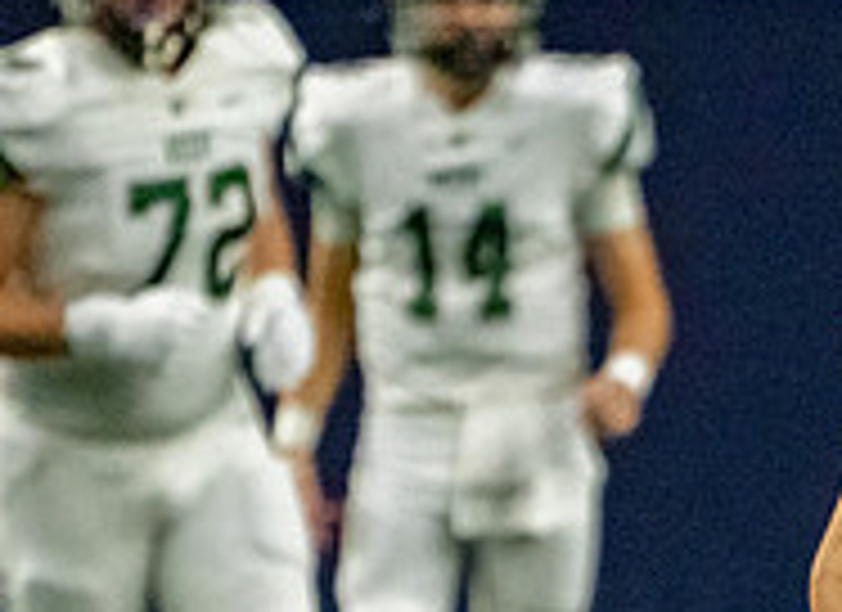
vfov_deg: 0.8
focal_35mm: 1775
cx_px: 1135
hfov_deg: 1.1
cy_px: 936
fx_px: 42709
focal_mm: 394
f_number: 5.6
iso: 12800
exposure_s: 1/1000
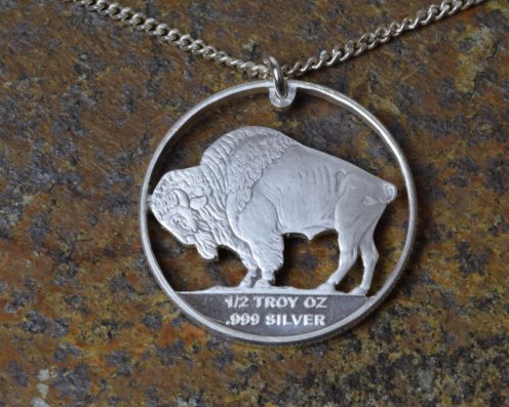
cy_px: 203
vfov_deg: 16.4
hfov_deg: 20.5
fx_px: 1410
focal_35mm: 94
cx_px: 274
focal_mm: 55
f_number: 22
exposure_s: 1/8
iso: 500
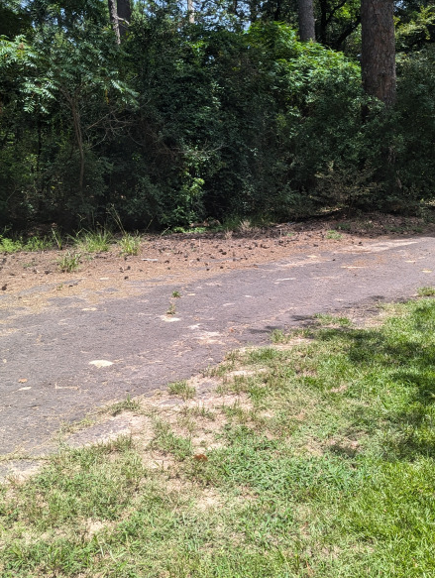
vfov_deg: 44.5
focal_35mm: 42
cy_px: 349
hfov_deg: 34.4
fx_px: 702
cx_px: 229
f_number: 1.85
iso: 42
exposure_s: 1/786
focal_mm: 6.81
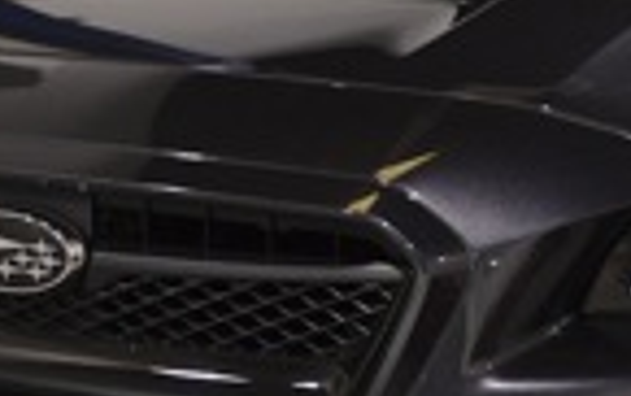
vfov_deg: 9.1
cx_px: 605
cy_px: 224
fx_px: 2479
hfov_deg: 14.3
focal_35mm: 144
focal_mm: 32
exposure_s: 1/125
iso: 2000
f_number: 4
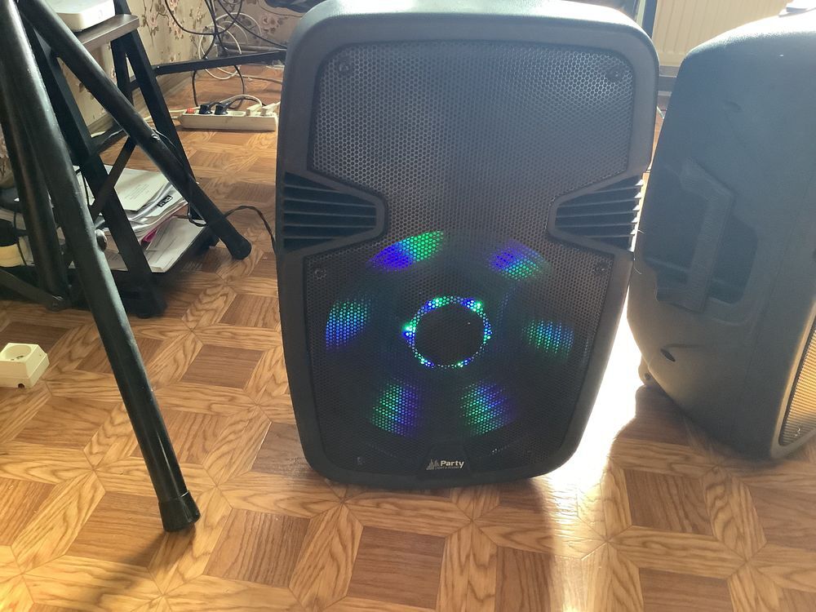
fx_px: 731
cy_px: 306
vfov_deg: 45.4
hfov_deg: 58.4
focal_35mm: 31
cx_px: 408
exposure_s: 1/40
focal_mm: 3.3
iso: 320
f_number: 2.4
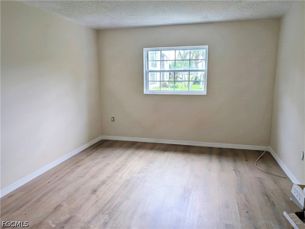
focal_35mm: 24
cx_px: 152
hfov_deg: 71.5
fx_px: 212
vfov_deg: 56.9
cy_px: 114
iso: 18
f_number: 1.68
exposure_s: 1/120
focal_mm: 6.9
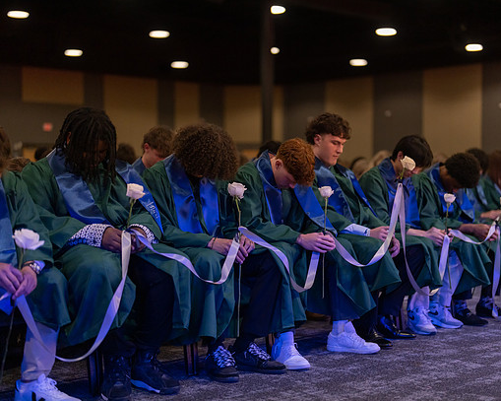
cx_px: 276
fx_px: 860
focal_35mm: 58
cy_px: 203
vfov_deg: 26.2
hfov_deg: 32.5
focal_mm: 50
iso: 1000
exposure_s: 1/500
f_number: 1.2
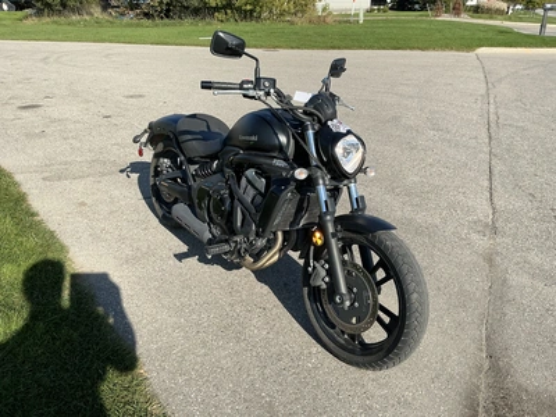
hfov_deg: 63.4
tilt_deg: -24.1
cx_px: 278
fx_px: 450
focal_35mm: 28
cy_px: 208
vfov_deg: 49.7
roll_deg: -2.7
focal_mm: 3
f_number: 1.8
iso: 25
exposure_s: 1/1490
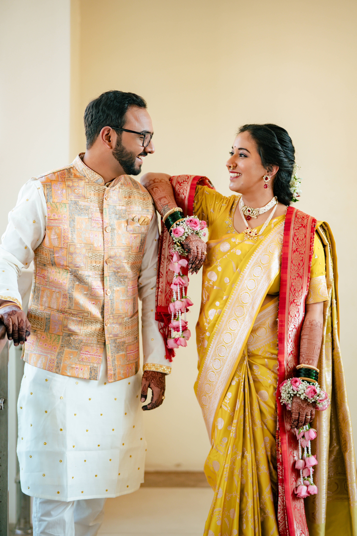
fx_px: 1264
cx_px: 178
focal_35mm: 85
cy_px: 268
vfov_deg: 23.9
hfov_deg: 16.1
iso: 250
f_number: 1.6
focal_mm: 85
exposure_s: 1/500
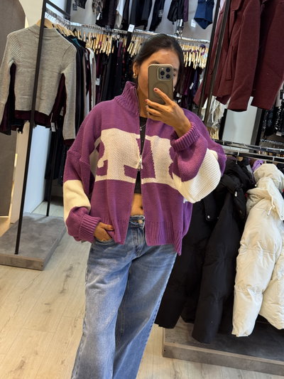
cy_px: 190
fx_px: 525
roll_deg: -9.9
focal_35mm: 48
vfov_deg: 39.6
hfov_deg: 30.3
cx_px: 142
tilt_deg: -12.6
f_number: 1.78
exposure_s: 1/50
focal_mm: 6.76
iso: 80
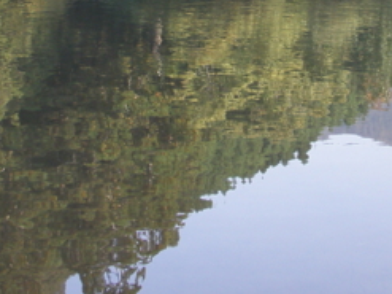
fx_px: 1358
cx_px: 324
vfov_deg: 12.1
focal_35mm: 120
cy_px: -24
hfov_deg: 16.3
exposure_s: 1/160
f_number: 3.5
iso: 64
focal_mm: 6.6
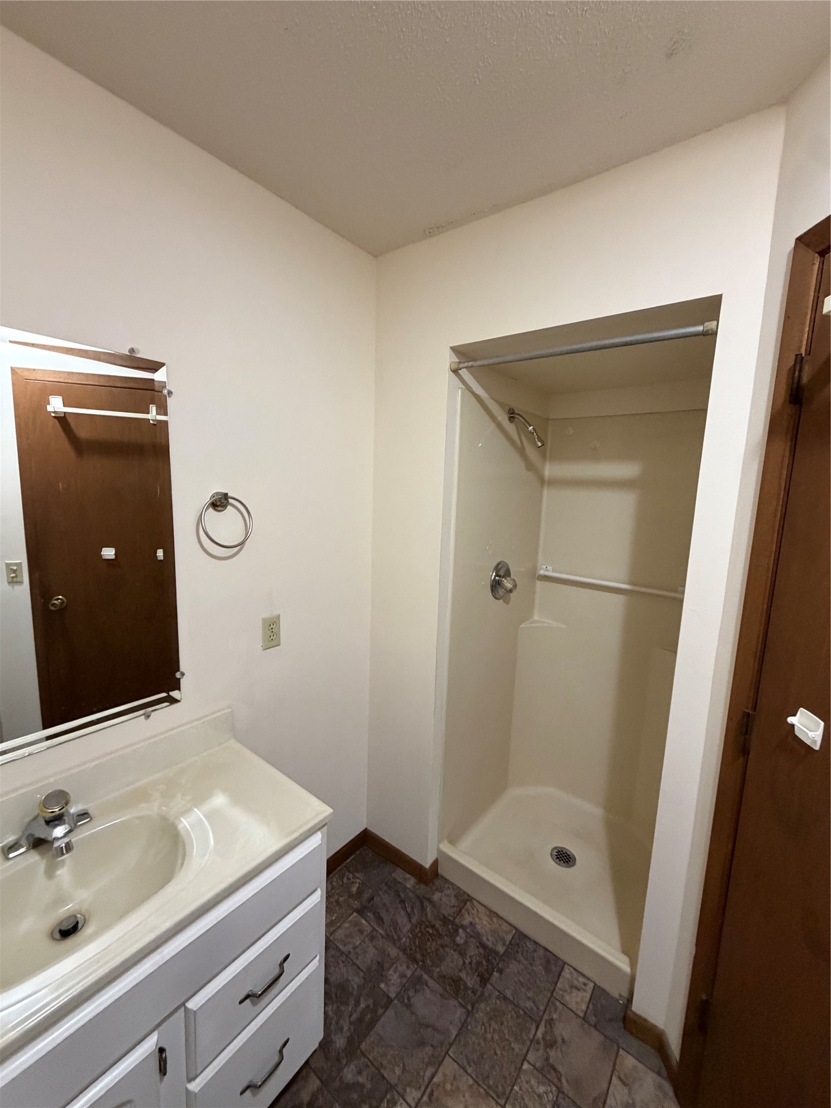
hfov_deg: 85.7
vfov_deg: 102.1
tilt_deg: -8.1
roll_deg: -1.8
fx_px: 448
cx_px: 416
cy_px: 554
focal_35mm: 14
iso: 500
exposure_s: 1/60
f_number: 2.2
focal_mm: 2.22
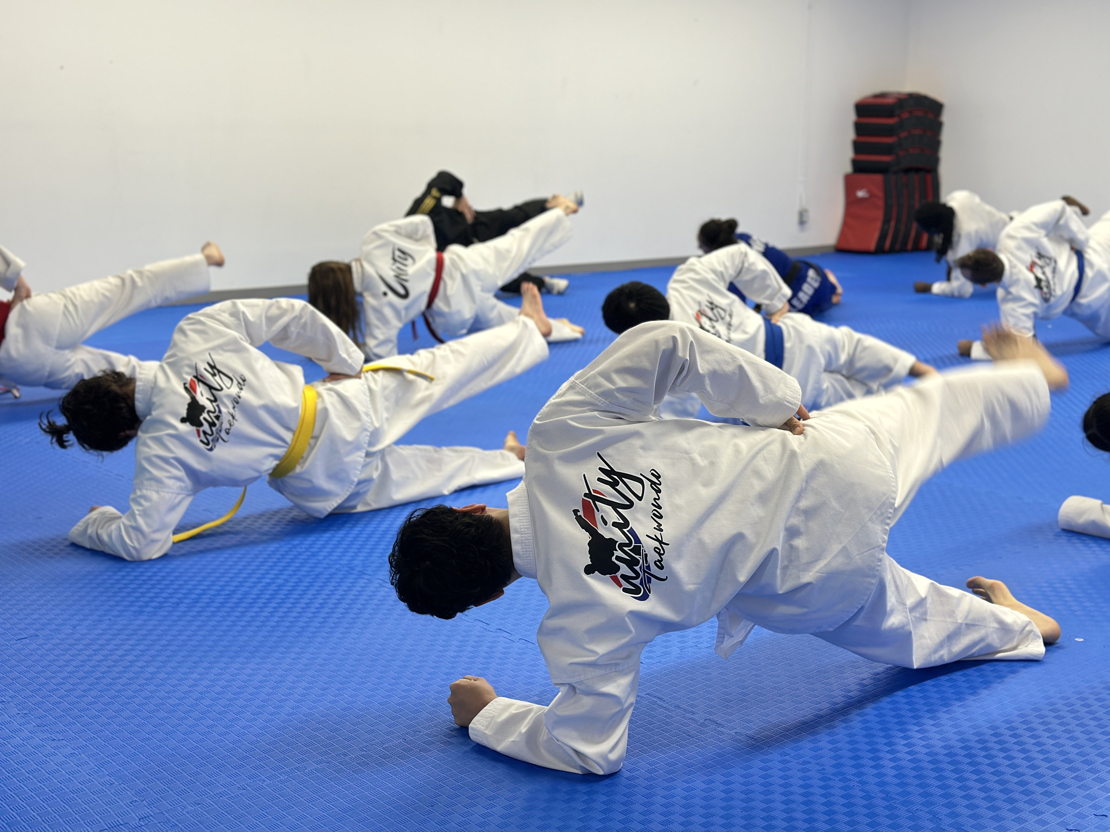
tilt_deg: -11.3
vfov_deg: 30.3
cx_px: 555
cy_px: 416
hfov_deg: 39.7
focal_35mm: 48
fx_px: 1539
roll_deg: -0.6
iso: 80
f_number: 1.78
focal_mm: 6.86
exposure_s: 1/60
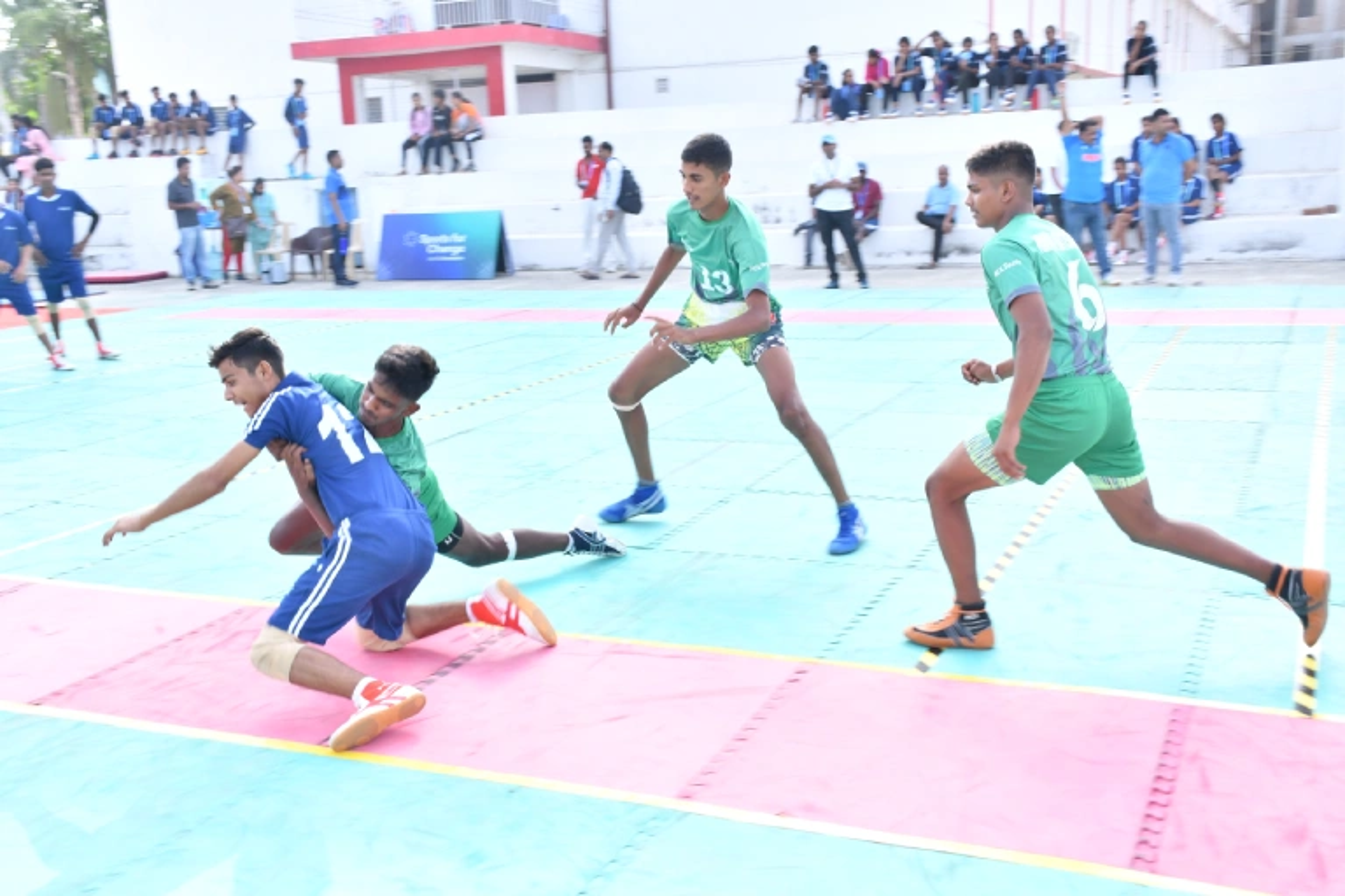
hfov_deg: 49.6
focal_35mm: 39
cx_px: 672
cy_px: 448
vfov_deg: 34.2
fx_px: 1457
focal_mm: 26
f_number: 6.3
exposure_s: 1/160
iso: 250
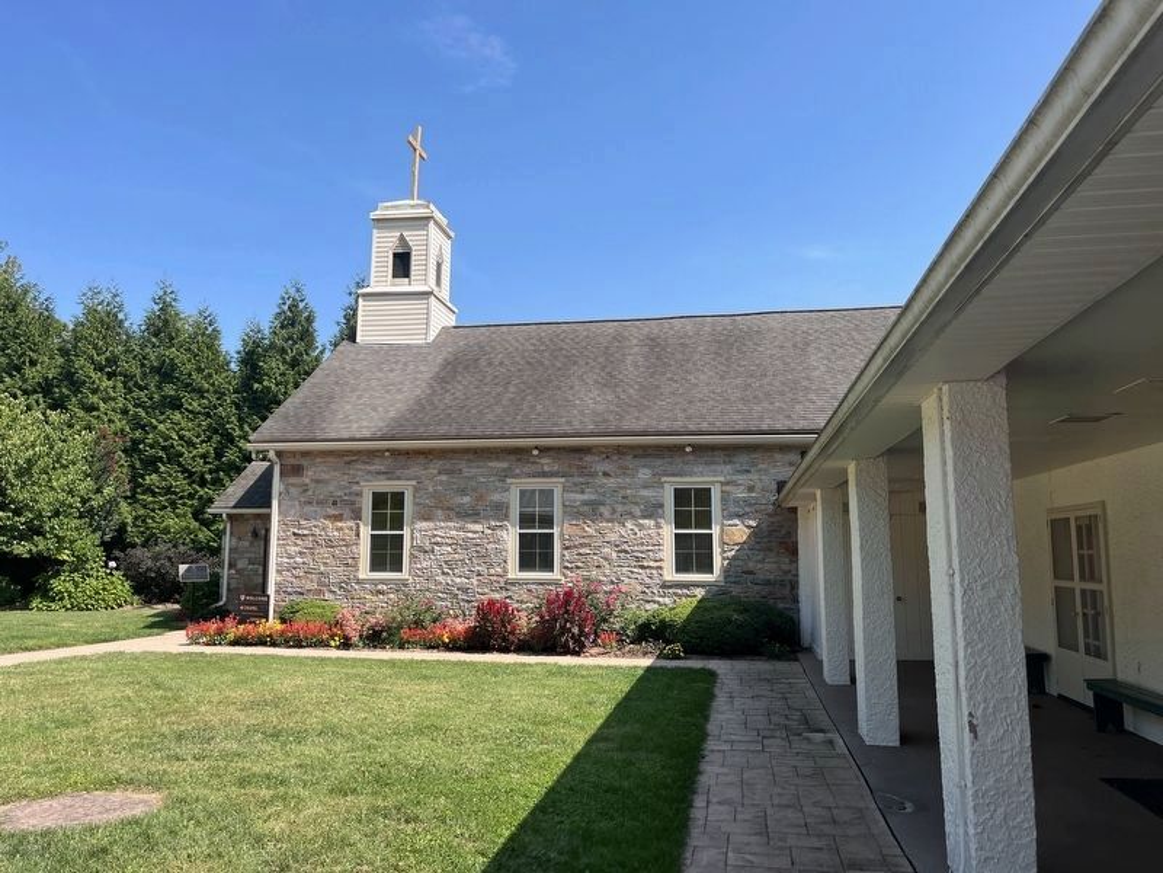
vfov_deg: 53.1
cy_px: 436
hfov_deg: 67.3
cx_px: 582
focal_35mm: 26
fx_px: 874
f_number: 1.6
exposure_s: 1/2222
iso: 50
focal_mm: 5.1
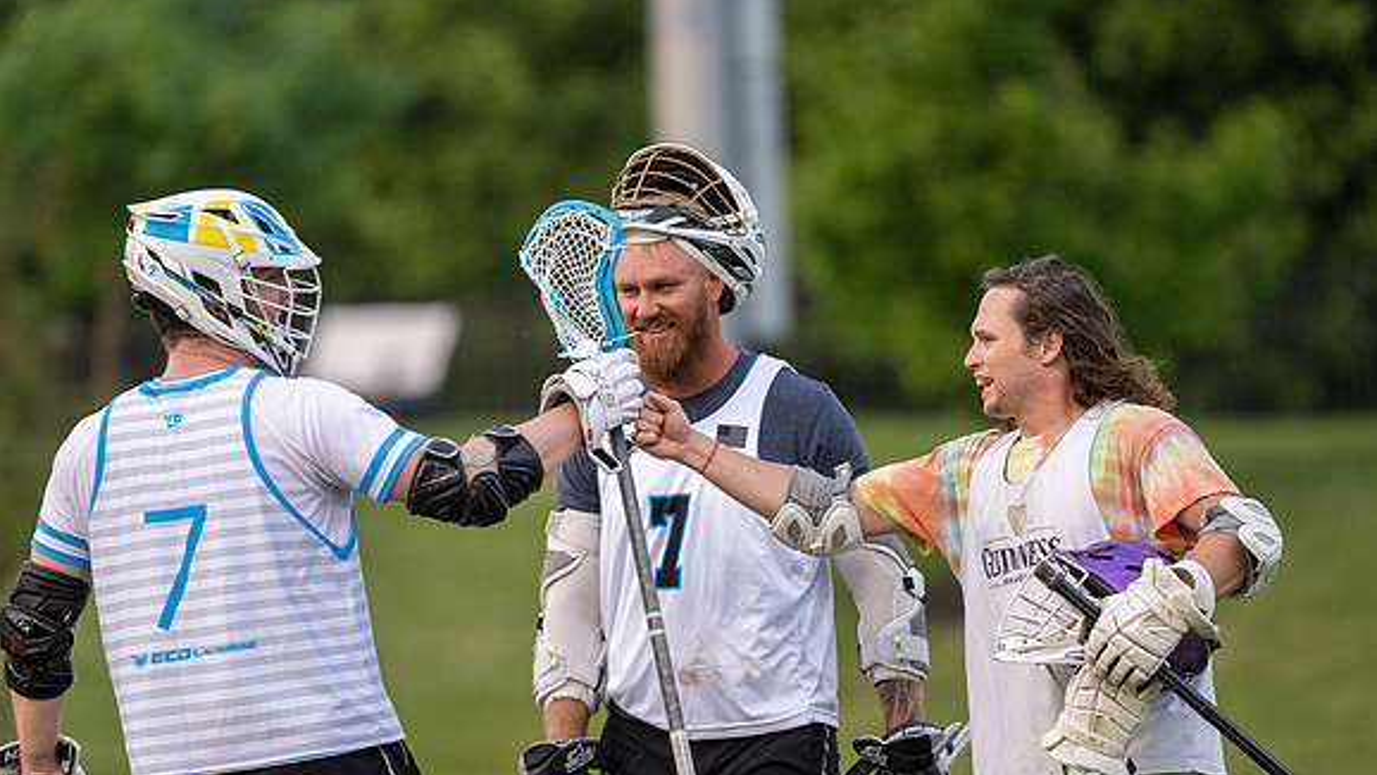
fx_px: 19204
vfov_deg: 2.3
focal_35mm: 526
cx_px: 688
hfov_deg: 4.1
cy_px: 438
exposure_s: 1/1000
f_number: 5.6
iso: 2500
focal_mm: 500
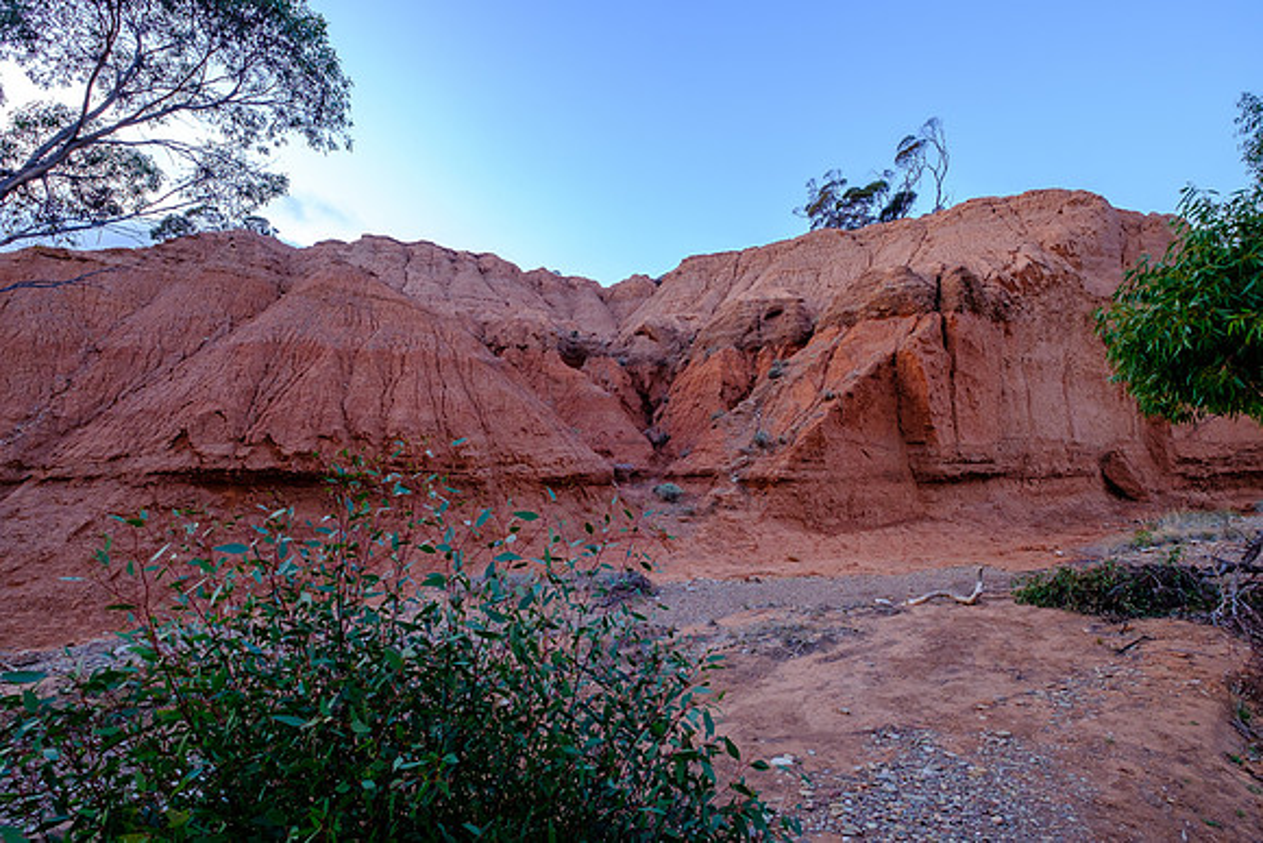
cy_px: 422
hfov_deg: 100.4
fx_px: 526
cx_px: 632
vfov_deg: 77.4
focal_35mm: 15
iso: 500
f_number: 5.6
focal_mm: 10
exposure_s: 1/30
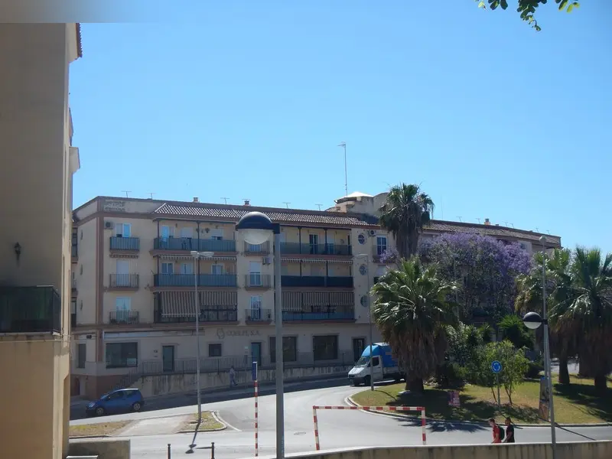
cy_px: 230
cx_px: 306
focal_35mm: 43
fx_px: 760
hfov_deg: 43.9
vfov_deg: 33.6
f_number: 4
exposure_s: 1/1000
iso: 125
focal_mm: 7.7
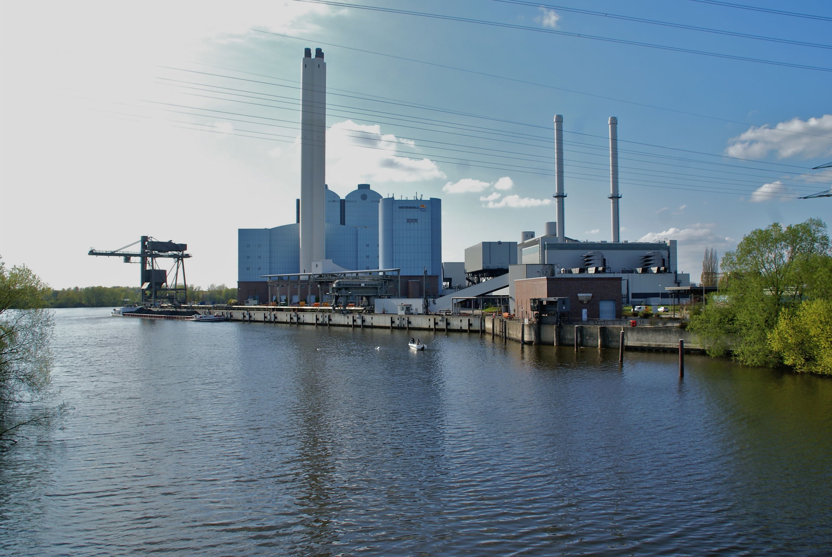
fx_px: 625
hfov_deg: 67.3
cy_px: 278
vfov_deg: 48.0
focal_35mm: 27
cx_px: 416
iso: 100
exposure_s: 1/250
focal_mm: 18
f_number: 10
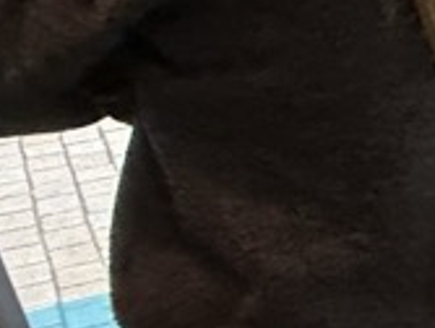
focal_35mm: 107
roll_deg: +0.1
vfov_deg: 13.8
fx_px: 1348
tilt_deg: -17.1
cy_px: 83
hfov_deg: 9.3
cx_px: 1565
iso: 125
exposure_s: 1/100
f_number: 2.2
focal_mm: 2.22
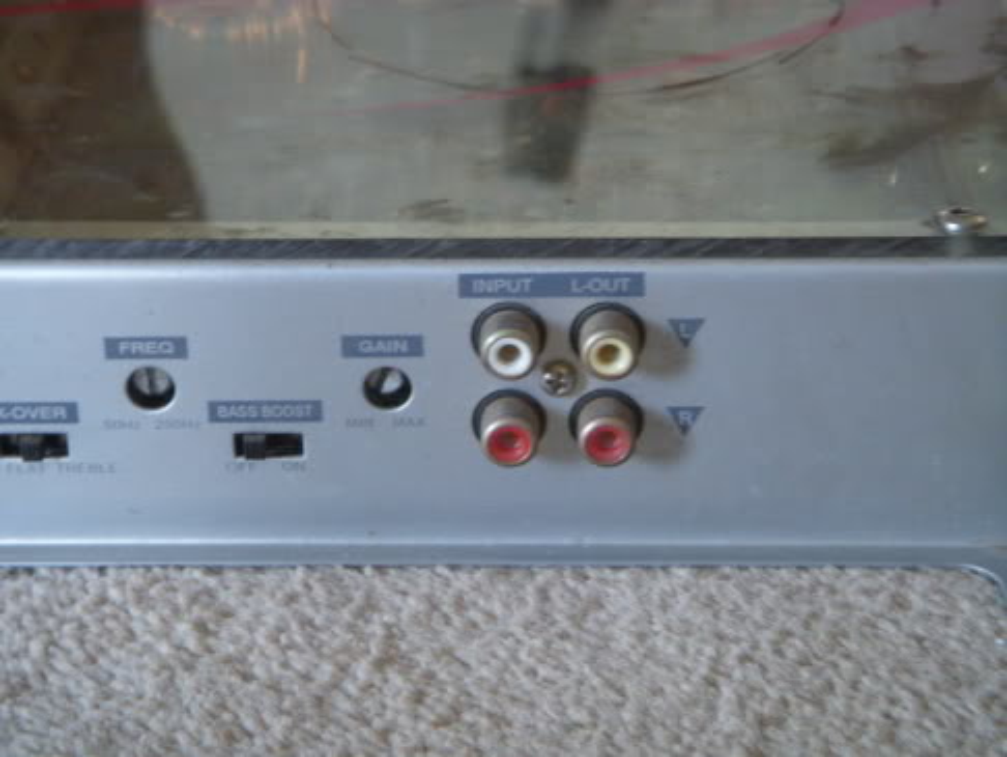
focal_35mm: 114
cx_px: 504
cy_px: 378
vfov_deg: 13.0
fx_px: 3318
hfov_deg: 17.3
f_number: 4.2
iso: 400
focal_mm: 18.9
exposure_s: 1/10
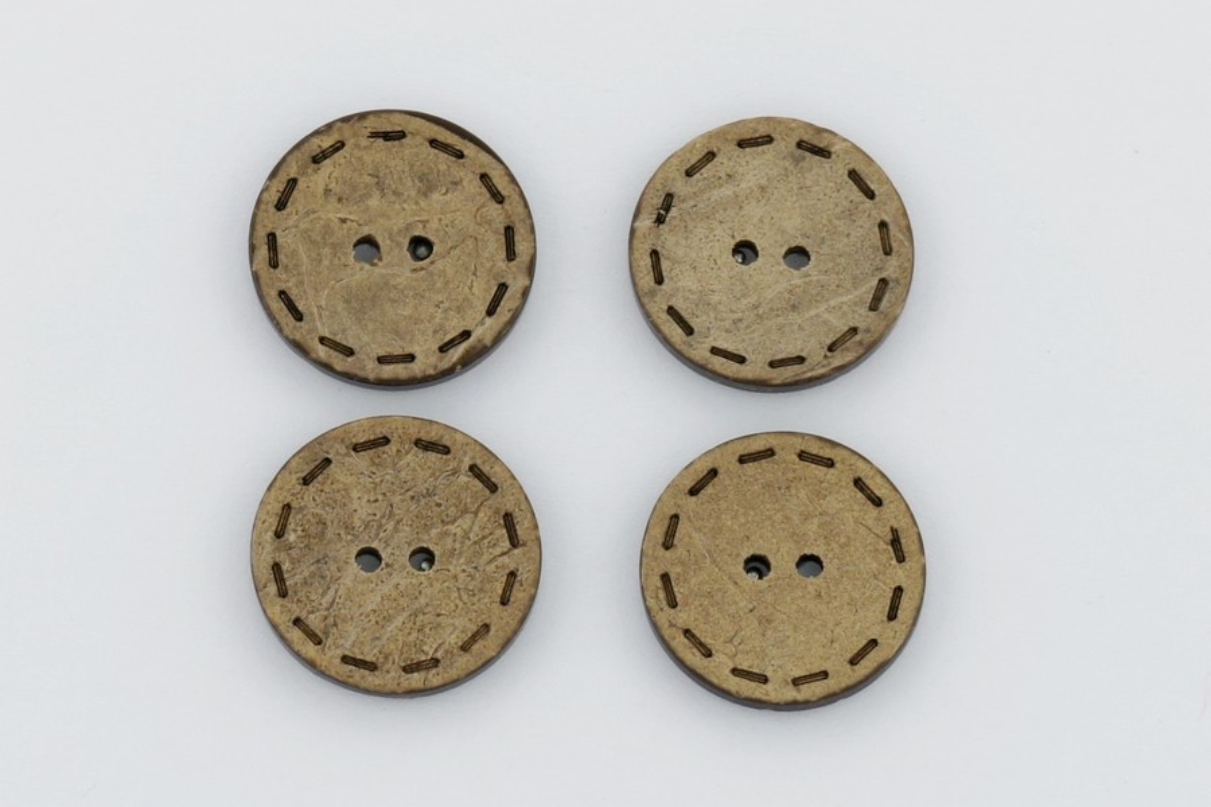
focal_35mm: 82
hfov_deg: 24.6
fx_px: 2775
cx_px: 606
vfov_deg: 16.6
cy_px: 404
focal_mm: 55
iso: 200
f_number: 9
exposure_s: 1/250
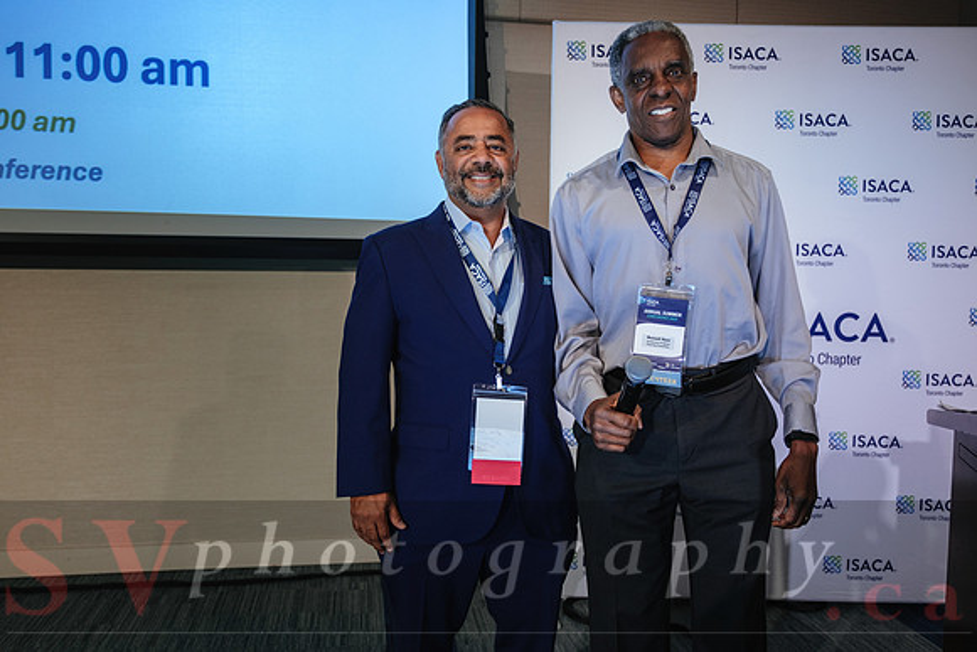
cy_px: 326
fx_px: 787
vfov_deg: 45.0
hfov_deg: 63.6
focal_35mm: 29
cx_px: 488
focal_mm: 19.4
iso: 1000
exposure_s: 1/50
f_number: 2.8
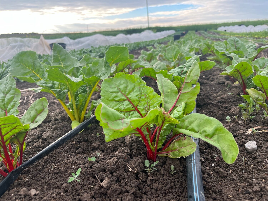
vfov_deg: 53.1
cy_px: 100
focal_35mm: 26
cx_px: 134
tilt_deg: -17.0
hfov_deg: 67.3
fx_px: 201
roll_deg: +3.9
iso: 50
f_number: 1.6
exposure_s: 1/384
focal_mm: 5.1
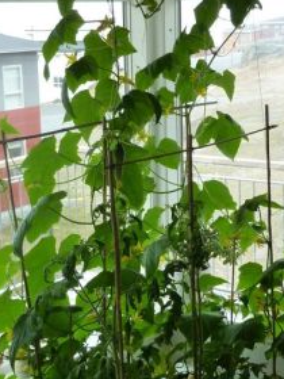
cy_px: 180
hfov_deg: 19.6
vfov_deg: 26.0
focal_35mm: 75
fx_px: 820
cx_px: 123
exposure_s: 1/160
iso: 250
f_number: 3.5
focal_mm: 5.7
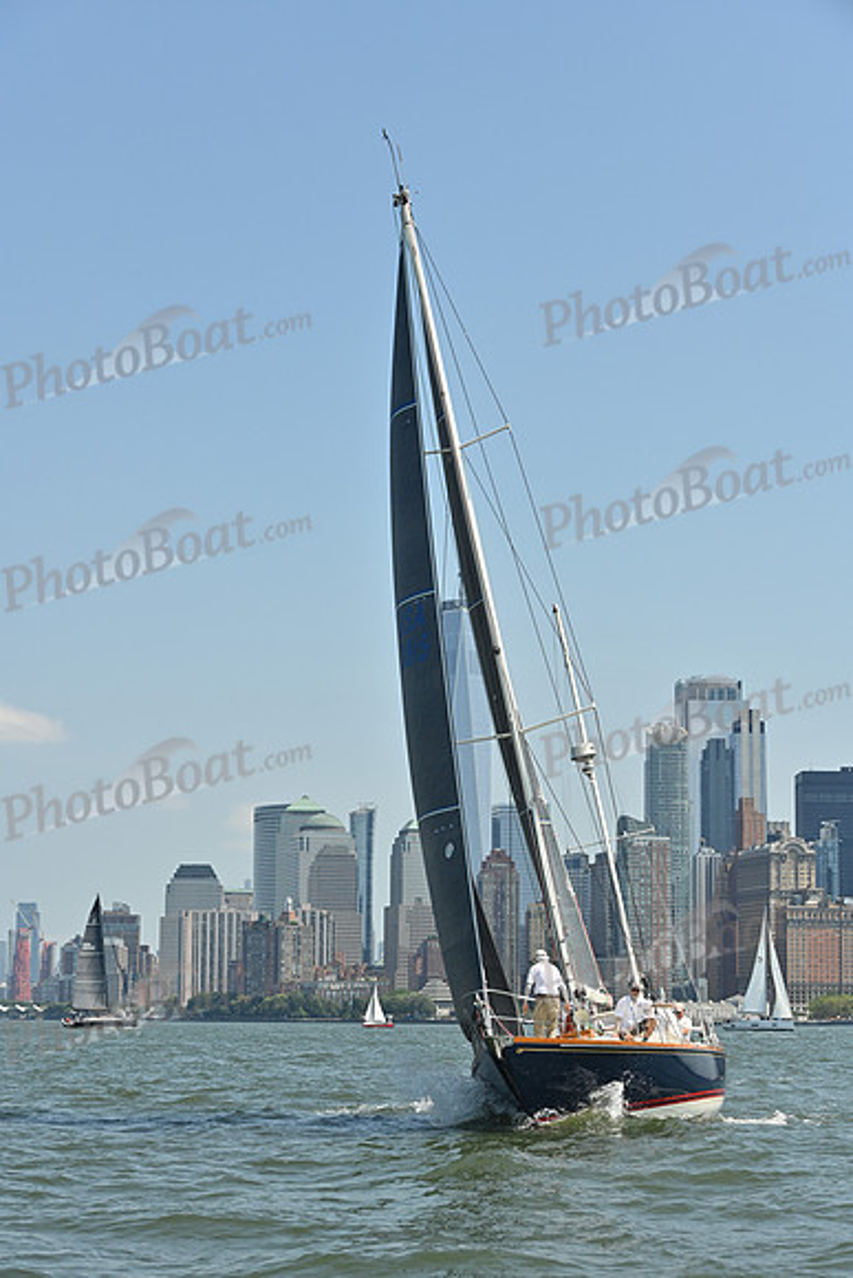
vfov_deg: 28.8
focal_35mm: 70
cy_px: 639
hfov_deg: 19.5
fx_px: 2486
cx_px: 426
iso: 320
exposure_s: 1/1250
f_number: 8
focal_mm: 70
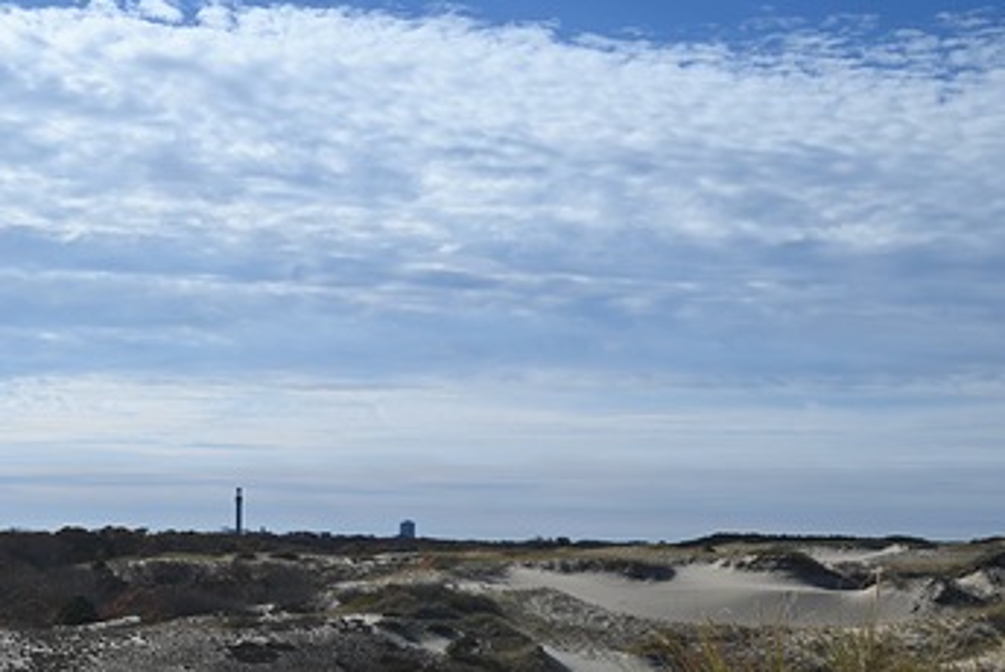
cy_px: 516
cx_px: 362
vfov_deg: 19.9
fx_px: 1900
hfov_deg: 29.5
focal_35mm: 68
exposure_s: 1/500
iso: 100
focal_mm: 39
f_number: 10
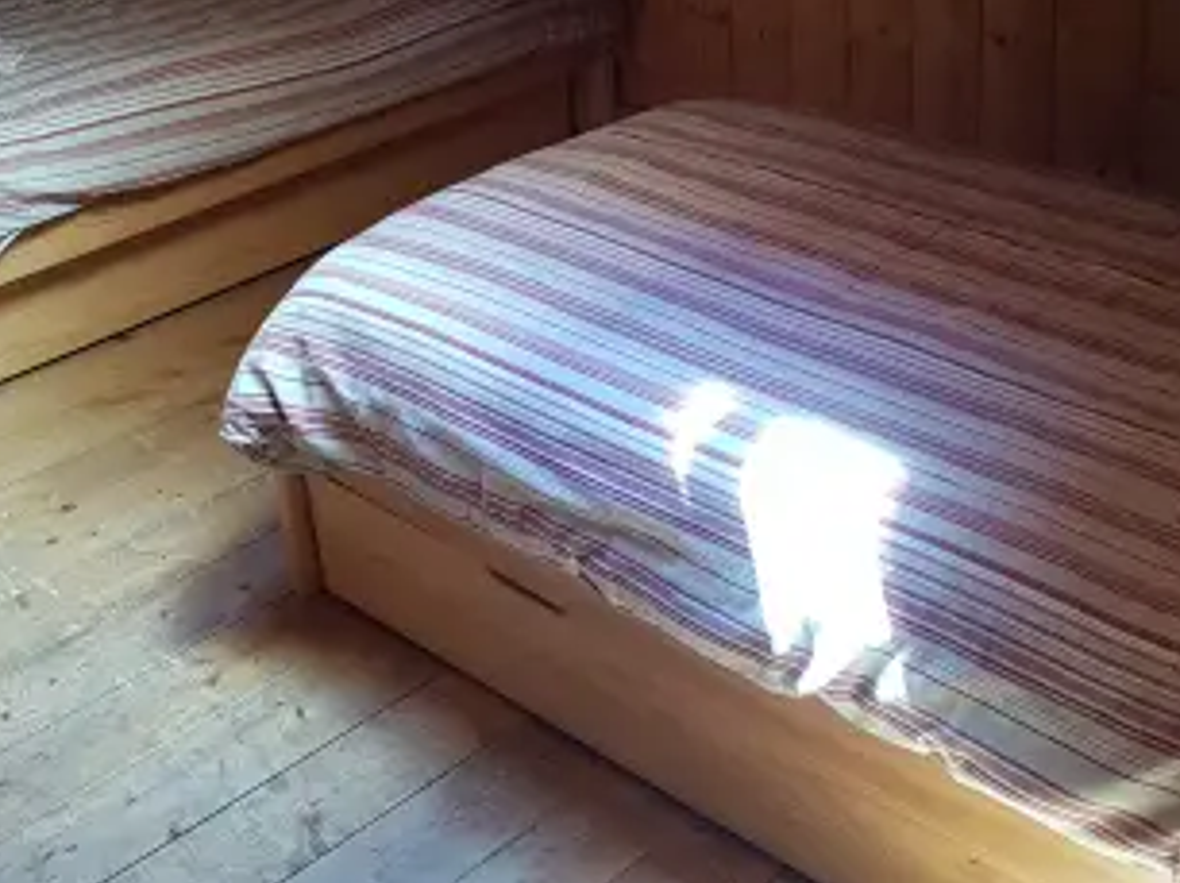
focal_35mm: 51
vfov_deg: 27.3
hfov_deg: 37.5
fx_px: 1737
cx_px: 586
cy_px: 62
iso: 100
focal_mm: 4.2
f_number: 1.7
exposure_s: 1/50
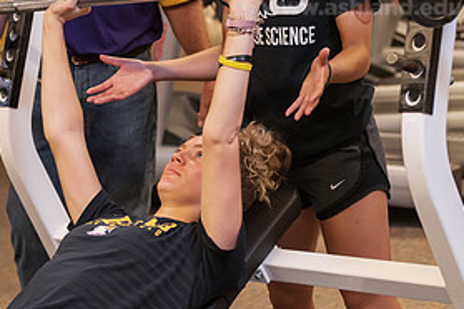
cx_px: 186
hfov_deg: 19.6
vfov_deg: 13.1
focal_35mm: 104
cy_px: 42
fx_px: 1340
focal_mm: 50
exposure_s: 1/200
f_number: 3.2
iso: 1000
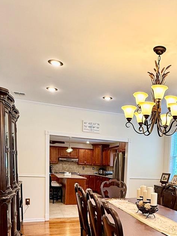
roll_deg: -2.5
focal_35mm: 34
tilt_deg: -4.4
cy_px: 190
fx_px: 232
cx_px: 140
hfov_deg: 40.2
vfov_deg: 50.6
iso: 160
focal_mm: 2.22
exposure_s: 1/120
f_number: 2.2
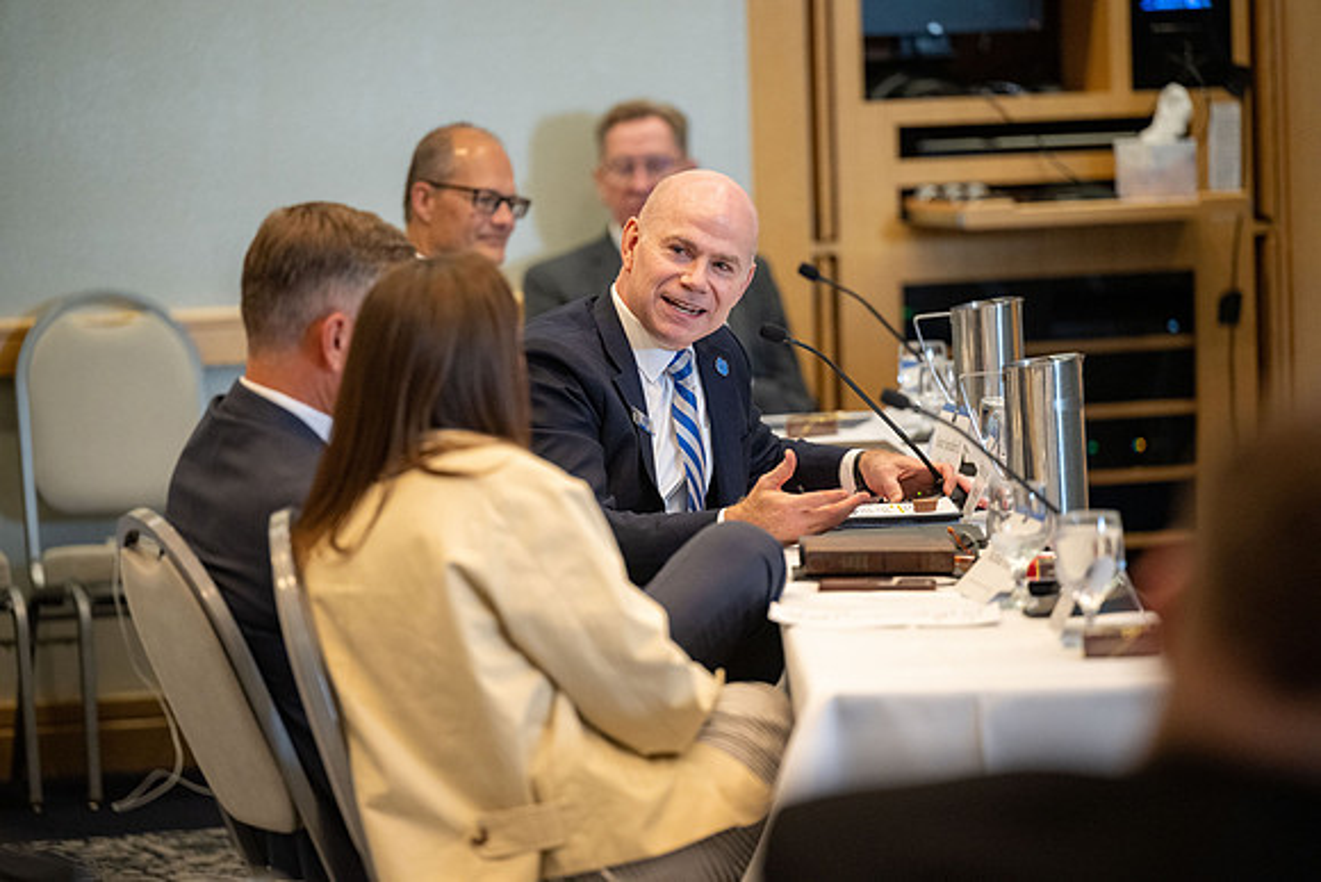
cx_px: 660
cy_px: 441
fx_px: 7340
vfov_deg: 6.9
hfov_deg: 10.3
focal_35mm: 200
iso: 2500
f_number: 2.8
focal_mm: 200
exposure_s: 1/200
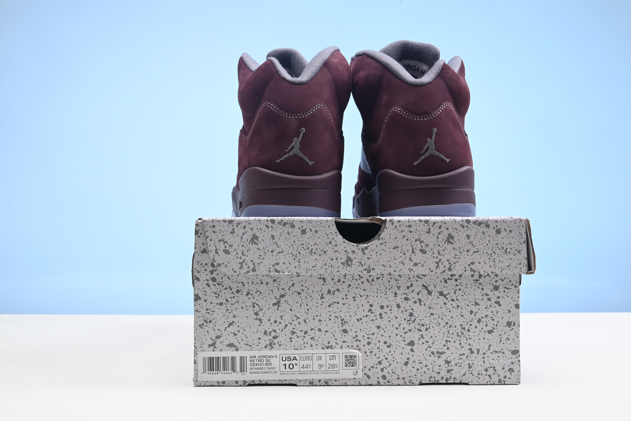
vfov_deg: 32.7
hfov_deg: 47.4
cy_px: 210
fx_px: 719
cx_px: 316
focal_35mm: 41
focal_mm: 41
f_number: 16
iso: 100
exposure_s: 1/2
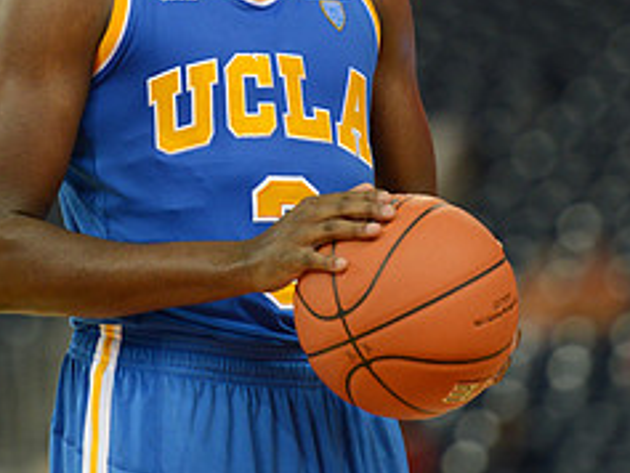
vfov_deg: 3.2
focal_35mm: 458
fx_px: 8340
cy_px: 93
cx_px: 239
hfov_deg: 4.3
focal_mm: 195
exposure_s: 1/1000
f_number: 2.8
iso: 2500
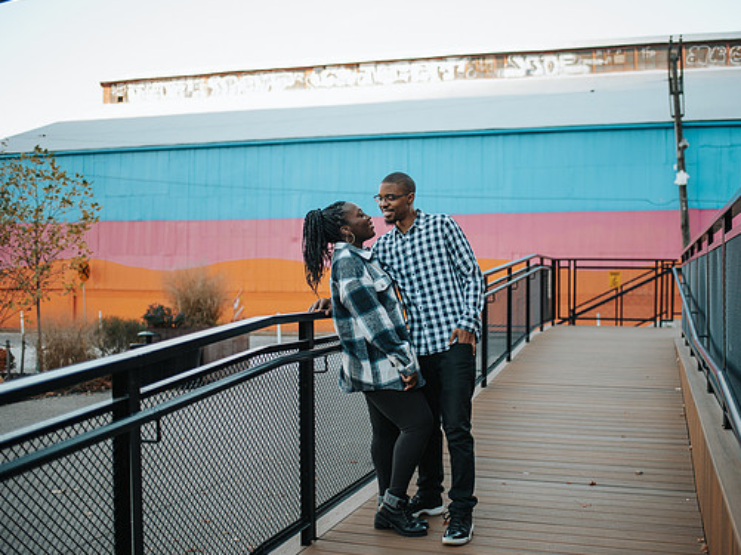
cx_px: 423
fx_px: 834
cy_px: 283
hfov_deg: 47.8
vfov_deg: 36.8
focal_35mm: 39
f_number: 1.8
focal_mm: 35
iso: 220
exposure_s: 1/640
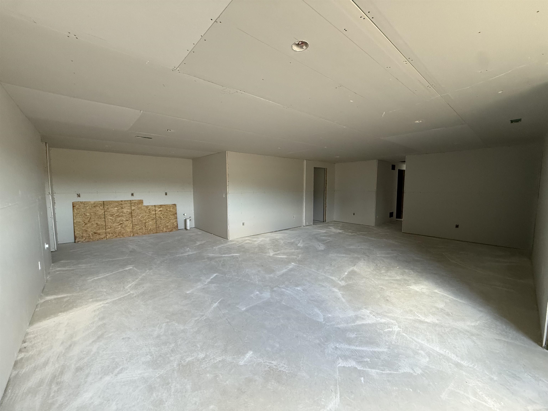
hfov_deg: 102.1
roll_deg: -0.1
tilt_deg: -4.7
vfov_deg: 85.7
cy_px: 206
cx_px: 274
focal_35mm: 14
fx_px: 222
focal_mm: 2.22
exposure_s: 1/64
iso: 320
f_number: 2.2
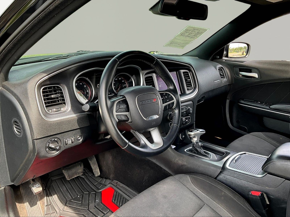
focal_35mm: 29
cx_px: 145
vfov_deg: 48.2
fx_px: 243
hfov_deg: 61.7
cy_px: 108
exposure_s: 1/126
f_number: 1.8
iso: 20
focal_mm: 3
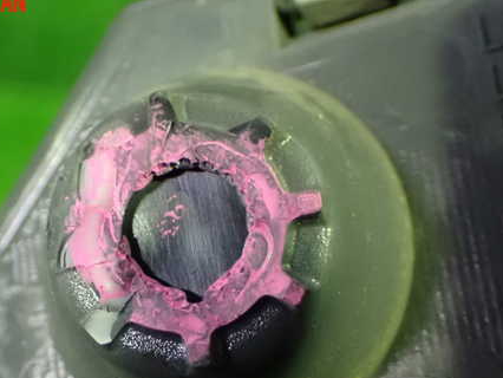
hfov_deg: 25.5
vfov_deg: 19.3
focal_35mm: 76
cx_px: 165
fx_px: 1105
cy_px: 255
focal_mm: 9.65
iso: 1600
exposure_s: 1/30
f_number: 3.3
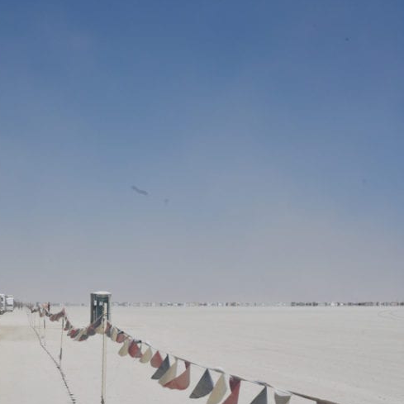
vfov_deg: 19.5
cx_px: 133
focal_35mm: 89
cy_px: 254
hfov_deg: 19.4
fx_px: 1175
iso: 1000
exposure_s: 1/2000
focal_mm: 50
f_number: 16
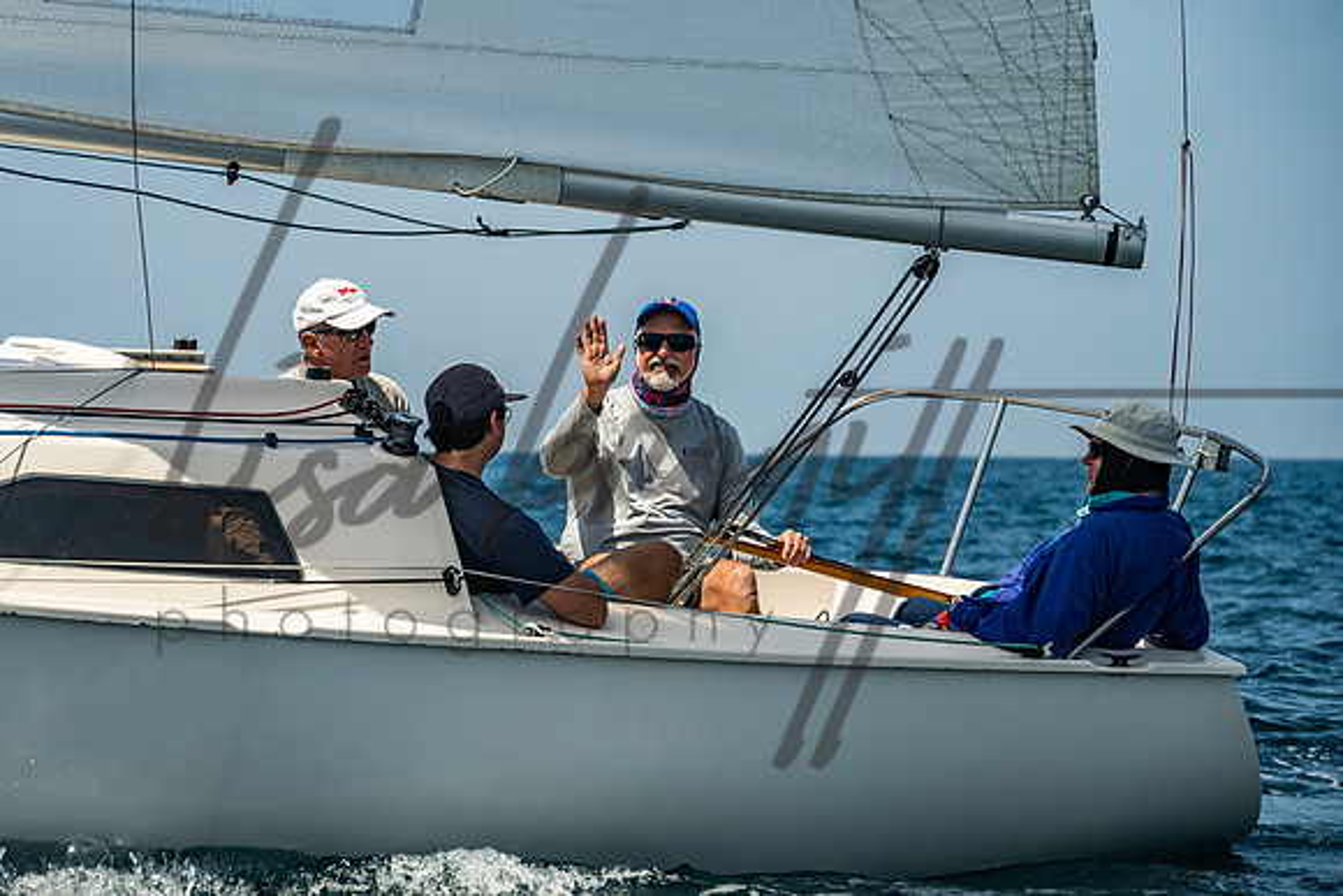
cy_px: 391
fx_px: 6052
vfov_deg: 8.5
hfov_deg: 12.7
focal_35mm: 162
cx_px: 597
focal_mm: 135
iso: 320
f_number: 6.3
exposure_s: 1/1250
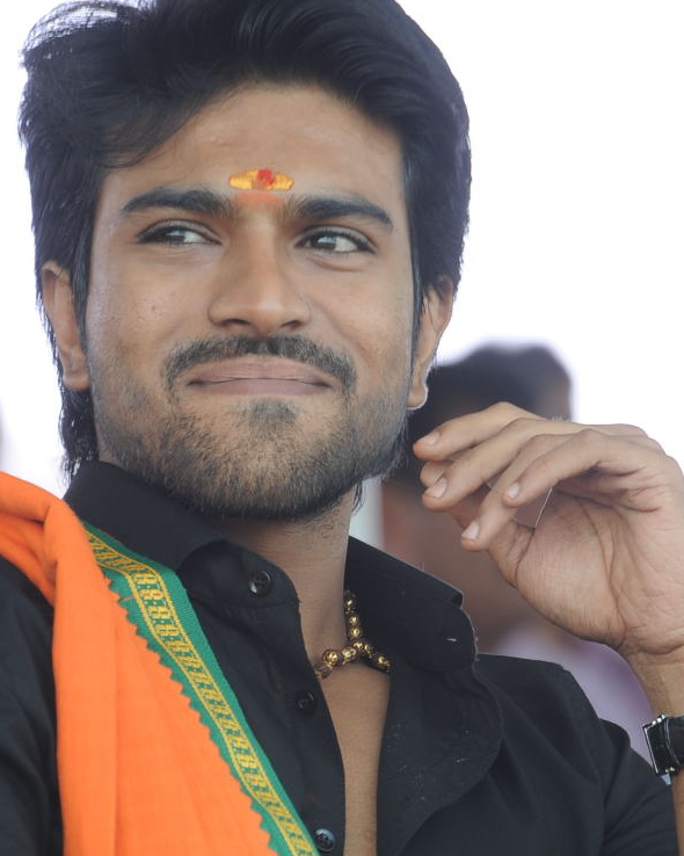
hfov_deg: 3.8
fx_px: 10303
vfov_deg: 4.8
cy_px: 738
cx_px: 318
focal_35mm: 407
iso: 400
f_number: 7.1
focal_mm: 200
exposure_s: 1/125
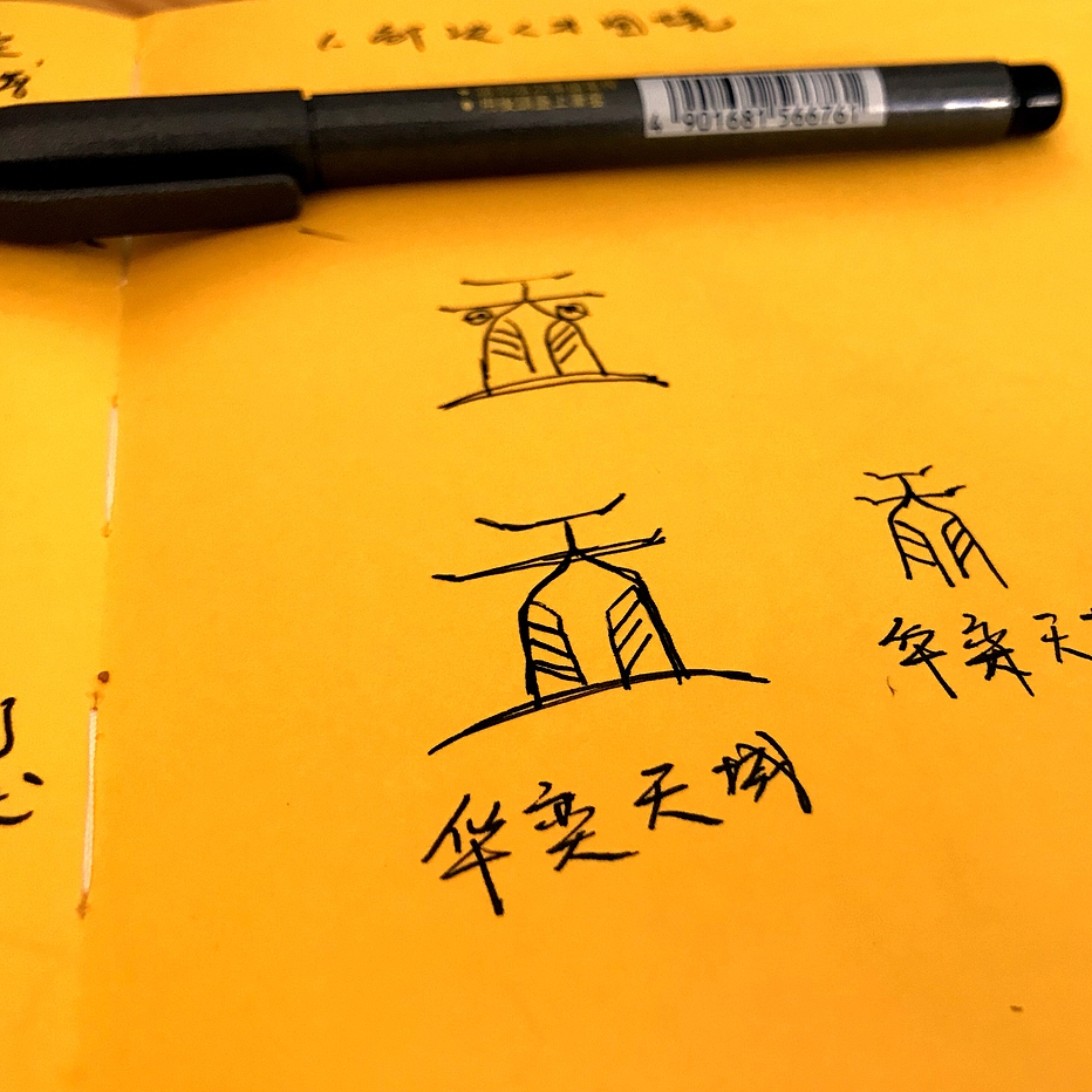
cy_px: 533
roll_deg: -4.9
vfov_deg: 48.4
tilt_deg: -44.7
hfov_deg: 47.8
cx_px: 705
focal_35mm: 34
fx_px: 1213
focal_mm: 3.99
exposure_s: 1/17
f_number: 1.8
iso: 64
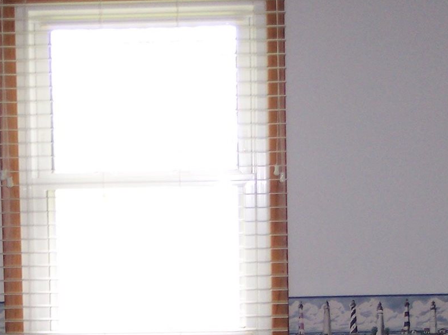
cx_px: 164
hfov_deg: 20.0
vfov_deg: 14.8
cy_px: 328
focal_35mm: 98
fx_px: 1267
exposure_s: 1/30
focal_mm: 8
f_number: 2.8
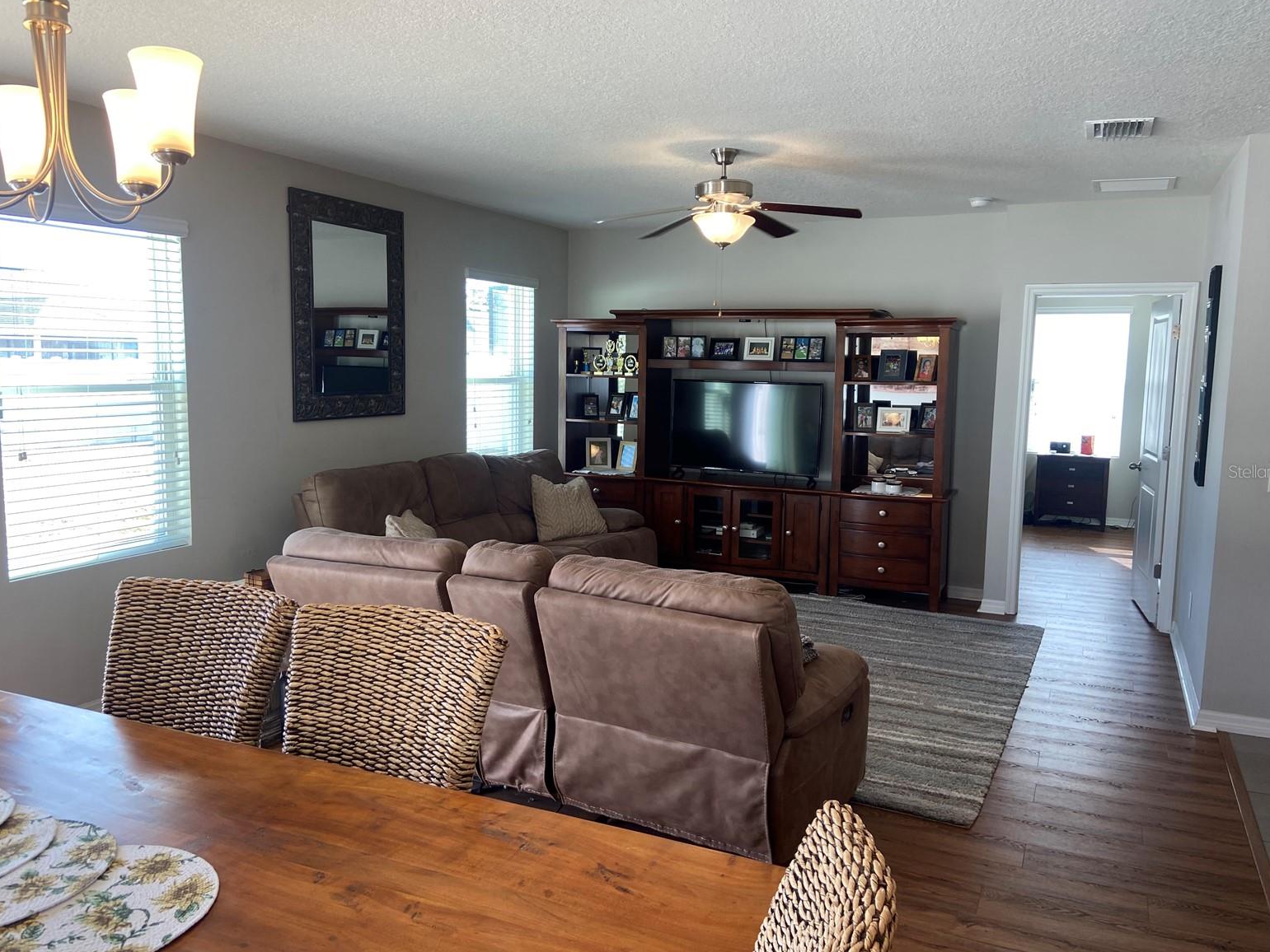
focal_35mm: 27
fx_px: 991
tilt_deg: -8.3
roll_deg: -2.0
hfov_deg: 65.3
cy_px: 471
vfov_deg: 51.4
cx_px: 647
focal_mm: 4.25
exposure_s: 1/120
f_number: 1.8
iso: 64
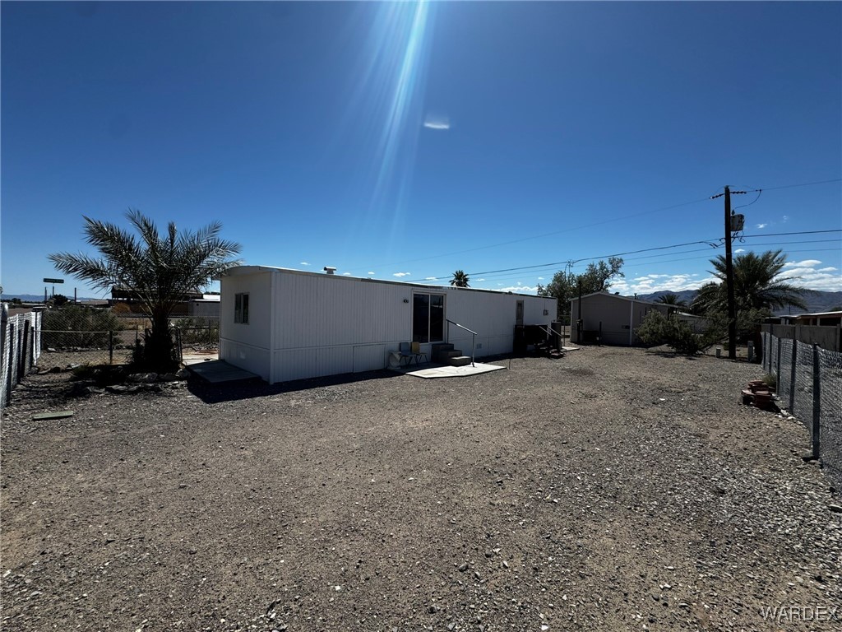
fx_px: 341
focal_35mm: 14
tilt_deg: +4.0
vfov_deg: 85.7
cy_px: 316
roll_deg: -0.4
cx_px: 421
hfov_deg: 102.1
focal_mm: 2.22
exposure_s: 1/3247
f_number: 2.2
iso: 50
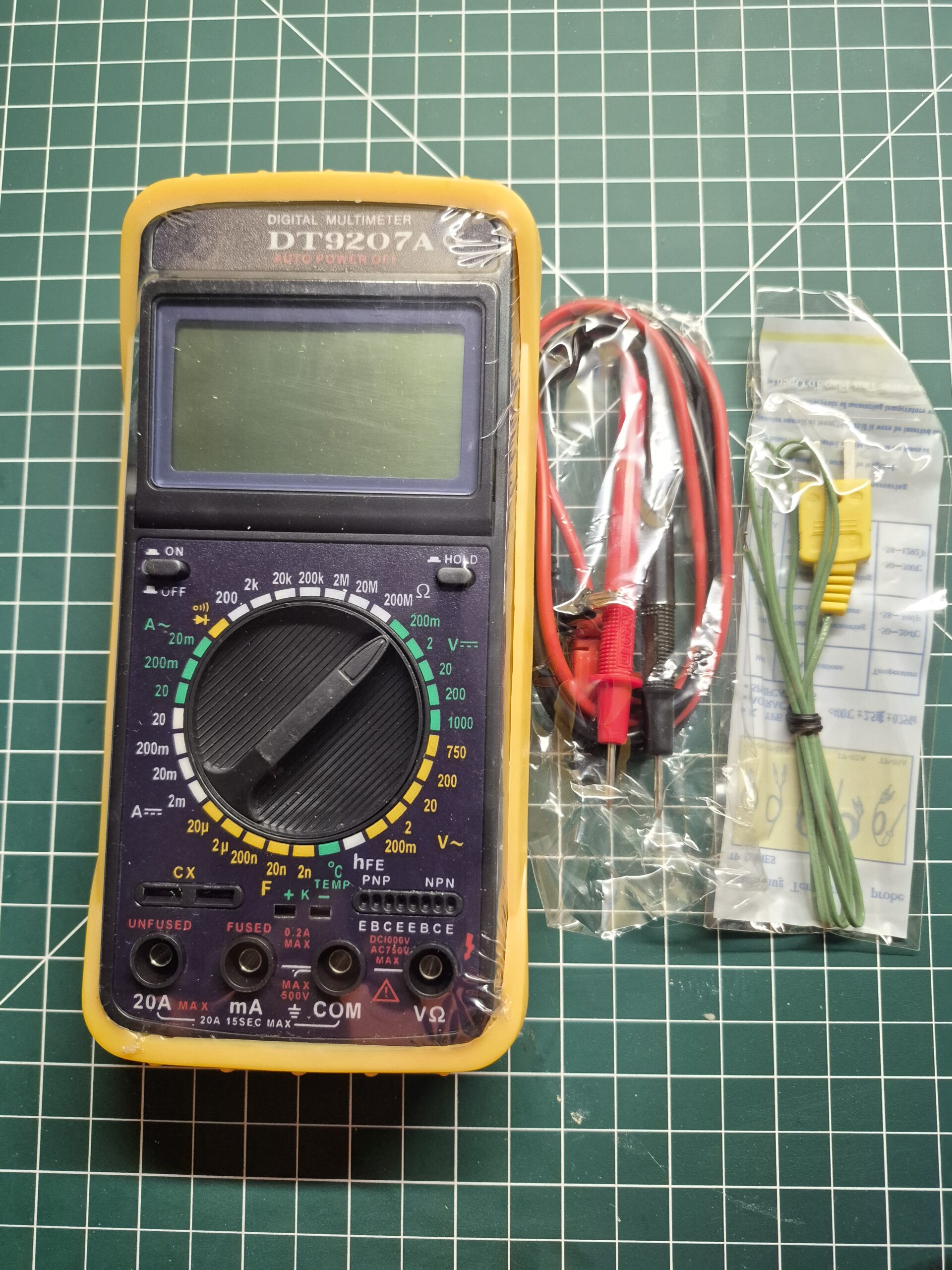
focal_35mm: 23
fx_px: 843
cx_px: 476
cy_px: 635
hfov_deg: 58.9
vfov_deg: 73.9
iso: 1000
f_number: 1.8
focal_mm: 5.4
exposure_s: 1/100
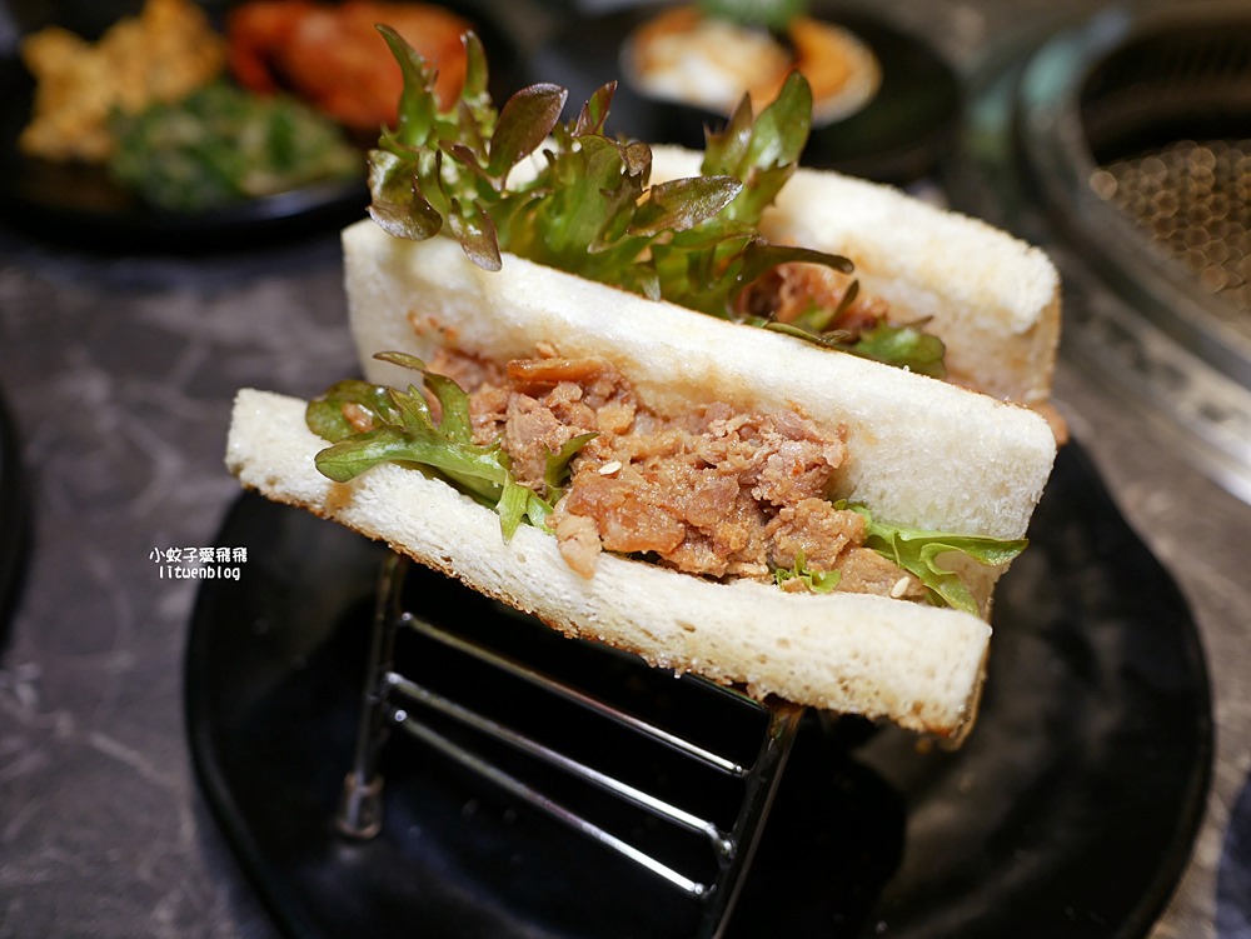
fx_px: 1012
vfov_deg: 49.8
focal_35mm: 28
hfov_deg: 63.4
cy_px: 470
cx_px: 626
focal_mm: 14
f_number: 2.5
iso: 200
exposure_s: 1/125
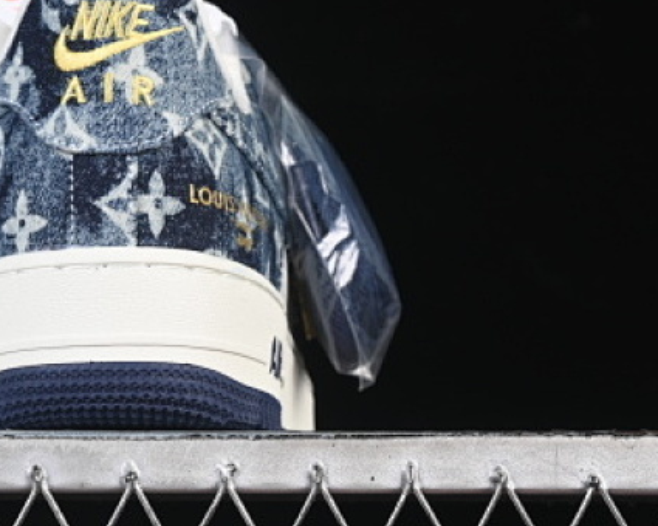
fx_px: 3486
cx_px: -36
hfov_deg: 10.7
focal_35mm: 179
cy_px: 80
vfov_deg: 8.6
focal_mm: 50
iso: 160
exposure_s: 1/60
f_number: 6.3
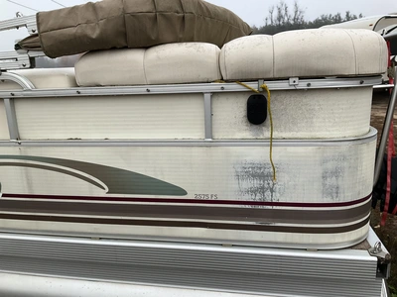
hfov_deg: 61.7
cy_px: 148
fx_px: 333
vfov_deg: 48.2
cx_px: 198
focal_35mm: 29
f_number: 1.8
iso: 20
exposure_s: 1/172
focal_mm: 3
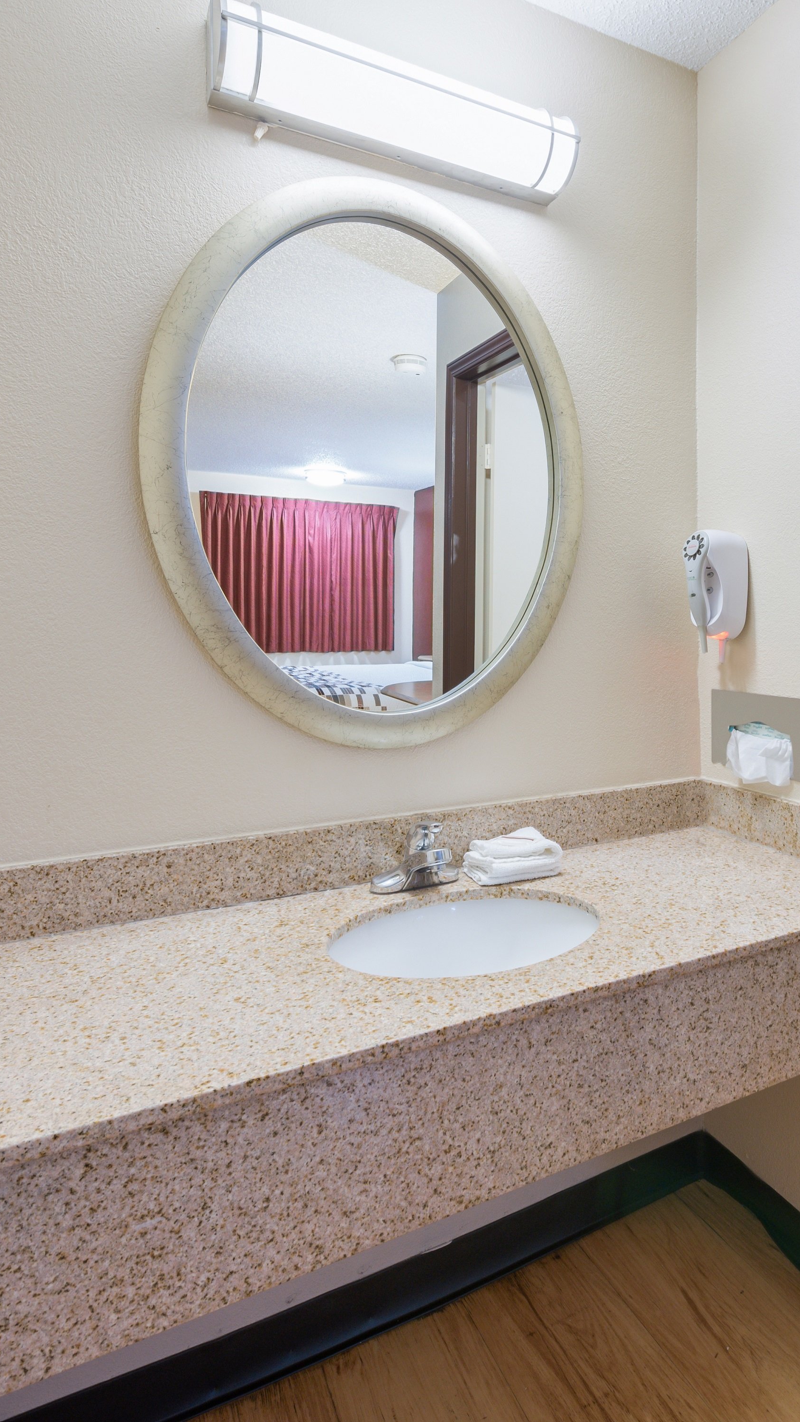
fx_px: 830
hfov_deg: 50.0
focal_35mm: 22
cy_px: 711
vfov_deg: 81.2
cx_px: 566
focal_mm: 14
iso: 400
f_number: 8
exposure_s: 1/2.5
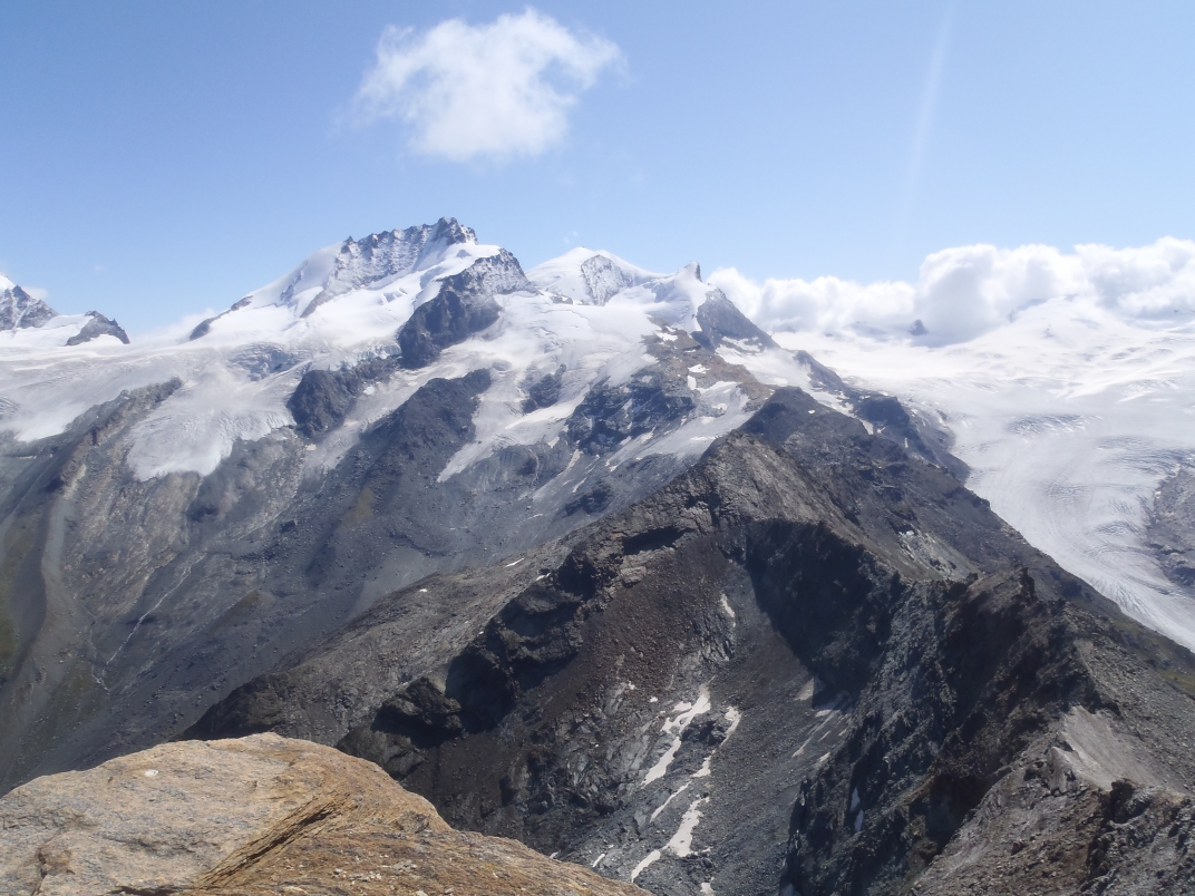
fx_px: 967
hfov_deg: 63.4
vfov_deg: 49.7
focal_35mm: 28
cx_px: 598
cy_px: 448
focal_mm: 5
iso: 80
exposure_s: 1/500
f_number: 5.6
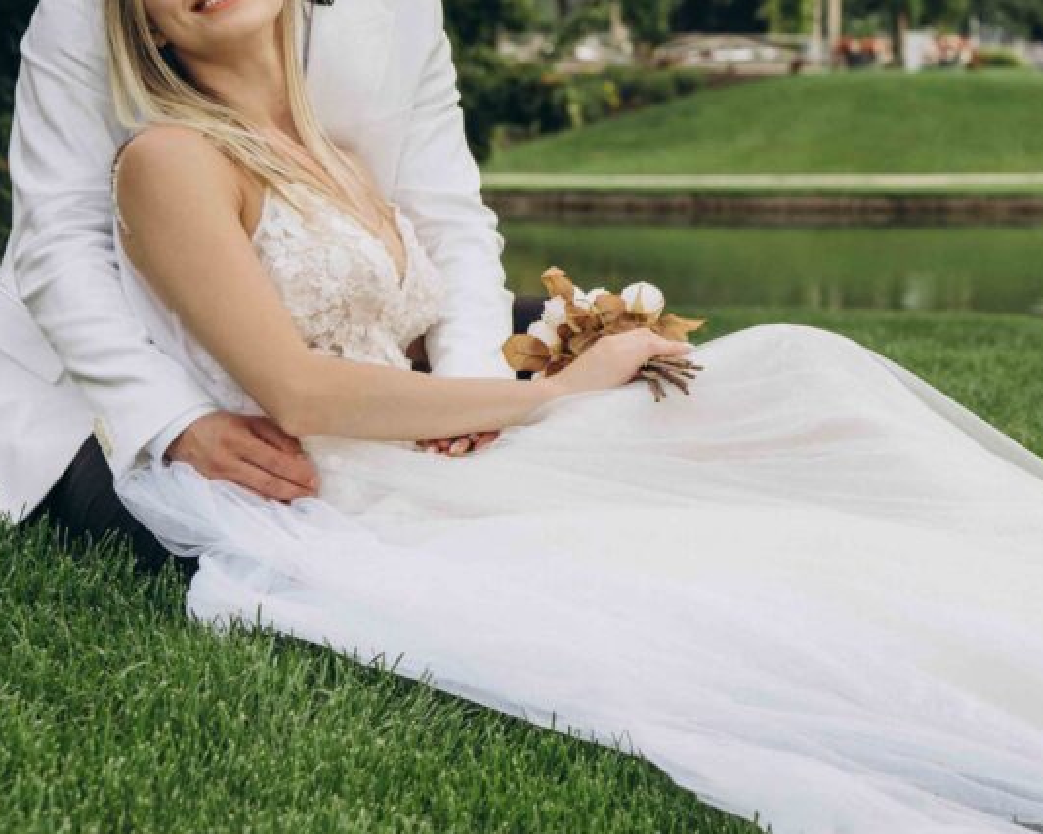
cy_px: 184
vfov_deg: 11.4
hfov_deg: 14.1
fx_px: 4167
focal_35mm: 135
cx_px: 947
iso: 125
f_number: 4
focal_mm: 50
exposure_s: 1/250
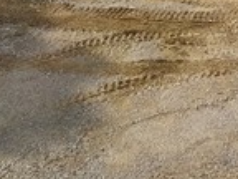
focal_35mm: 137
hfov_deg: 14.3
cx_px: 212
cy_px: -267
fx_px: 942
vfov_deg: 9.5
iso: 50
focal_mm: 5.4
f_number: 1.8
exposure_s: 1/2768
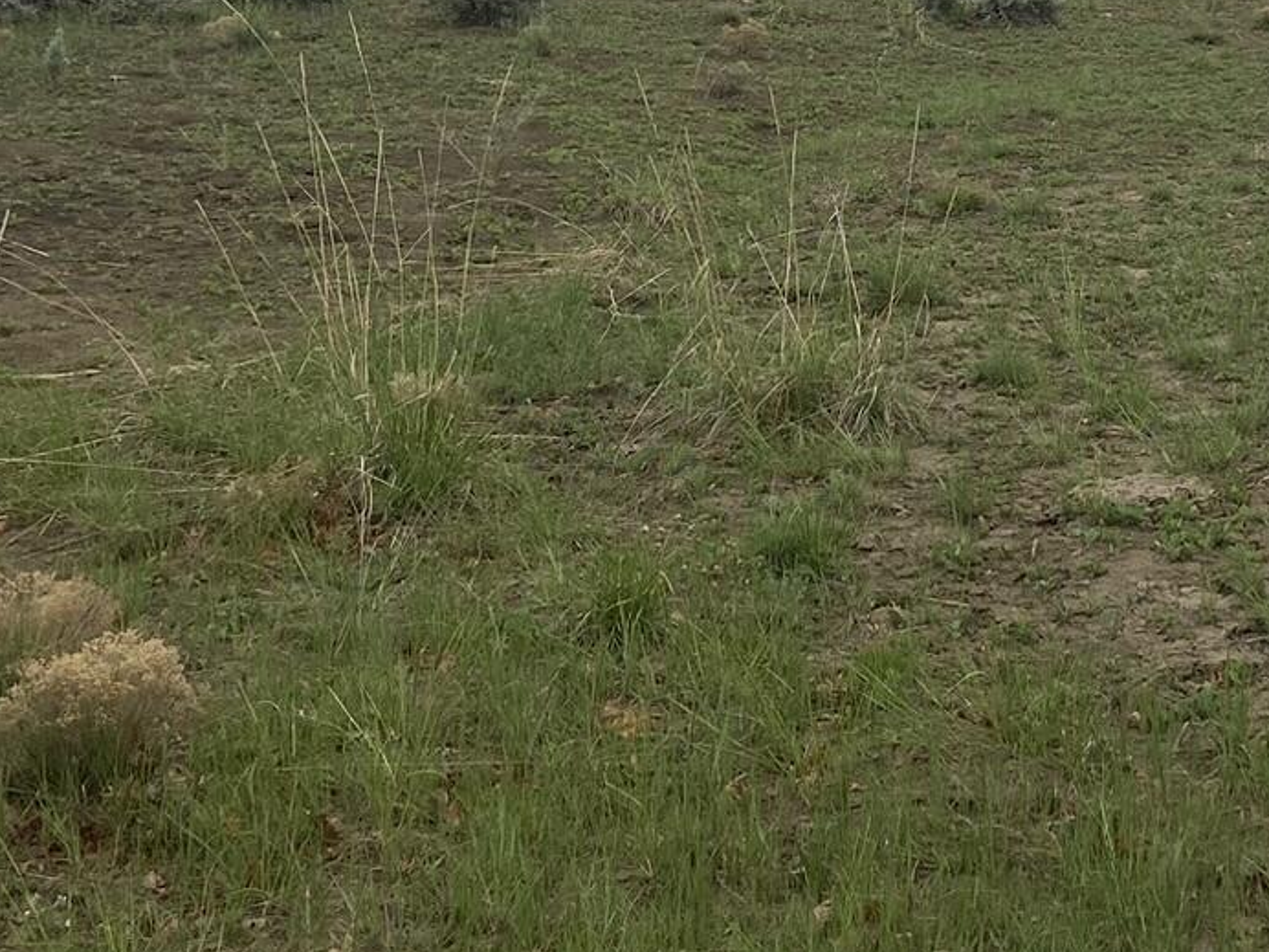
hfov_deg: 24.8
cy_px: -22
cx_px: 1076
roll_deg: -0.5
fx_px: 2823
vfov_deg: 18.6
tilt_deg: -0.8
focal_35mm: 77
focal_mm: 4.25
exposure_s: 1/1124
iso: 32
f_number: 1.8
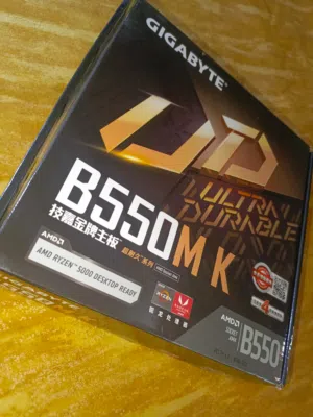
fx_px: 301
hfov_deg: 54.9
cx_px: 156
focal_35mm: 25
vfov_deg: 69.4
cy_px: 208
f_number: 1.69
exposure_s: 1/50
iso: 590
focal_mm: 4.76
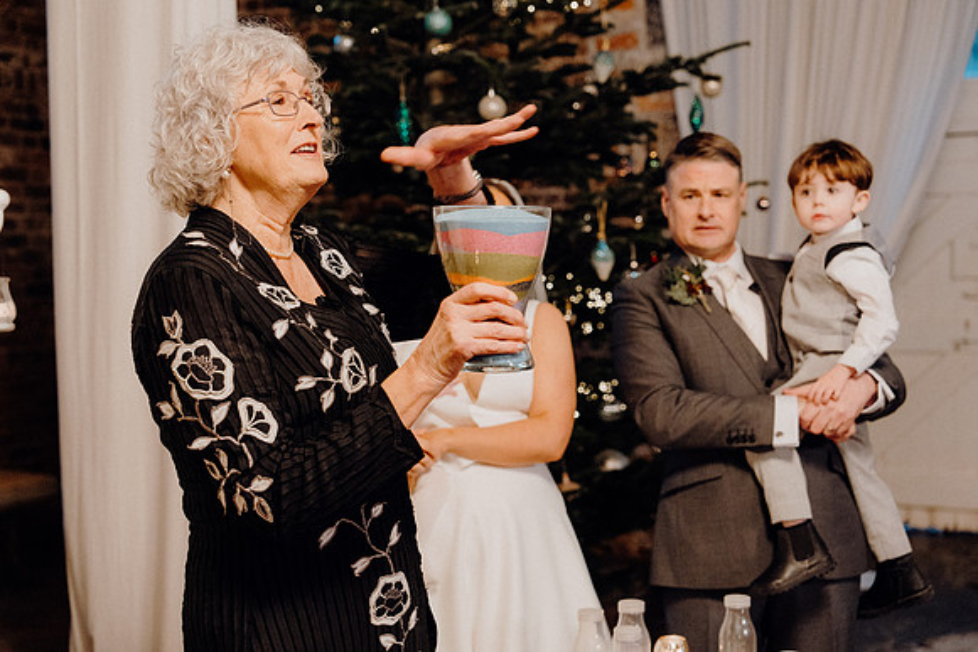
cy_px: 326
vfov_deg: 26.5
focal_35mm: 51
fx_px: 1386
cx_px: 489
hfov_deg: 38.9
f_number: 3.5
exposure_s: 1/160
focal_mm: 51
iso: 5000
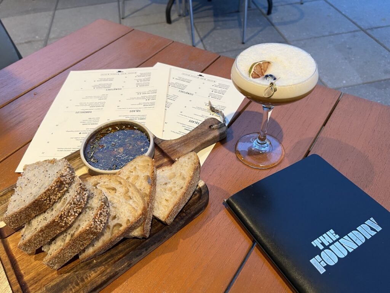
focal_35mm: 26
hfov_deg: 67.3
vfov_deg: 53.1
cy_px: 146
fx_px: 293
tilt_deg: -46.9
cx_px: 195
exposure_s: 1/70
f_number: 1.5
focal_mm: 5.7
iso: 125
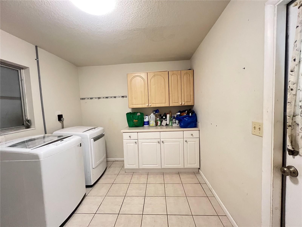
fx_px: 113
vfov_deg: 89.9
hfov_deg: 106.2
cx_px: 151
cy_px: 114
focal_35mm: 13
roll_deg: +2.2
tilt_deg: -3.7
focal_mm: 1.57
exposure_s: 1/40
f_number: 1.8
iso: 800
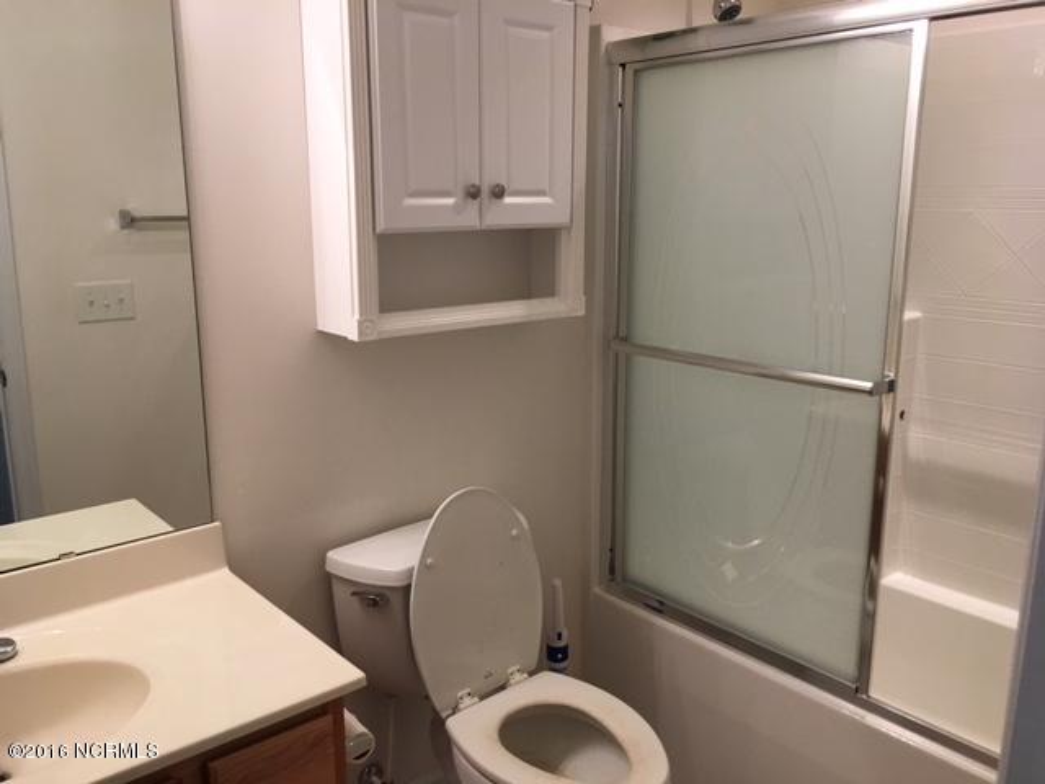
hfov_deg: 61.7
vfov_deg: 48.2
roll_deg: +0.3
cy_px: 392
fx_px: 875
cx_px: 522
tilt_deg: -13.9
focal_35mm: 29
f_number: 2.2
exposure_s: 1/30
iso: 40
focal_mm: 4.15
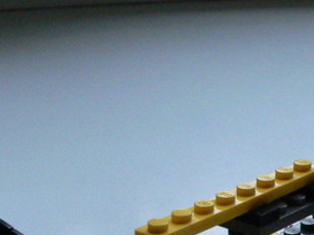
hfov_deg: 18.4
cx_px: 239
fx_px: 961
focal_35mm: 106
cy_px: 285
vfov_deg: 13.5
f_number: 4
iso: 400
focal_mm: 6
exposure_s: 1/160
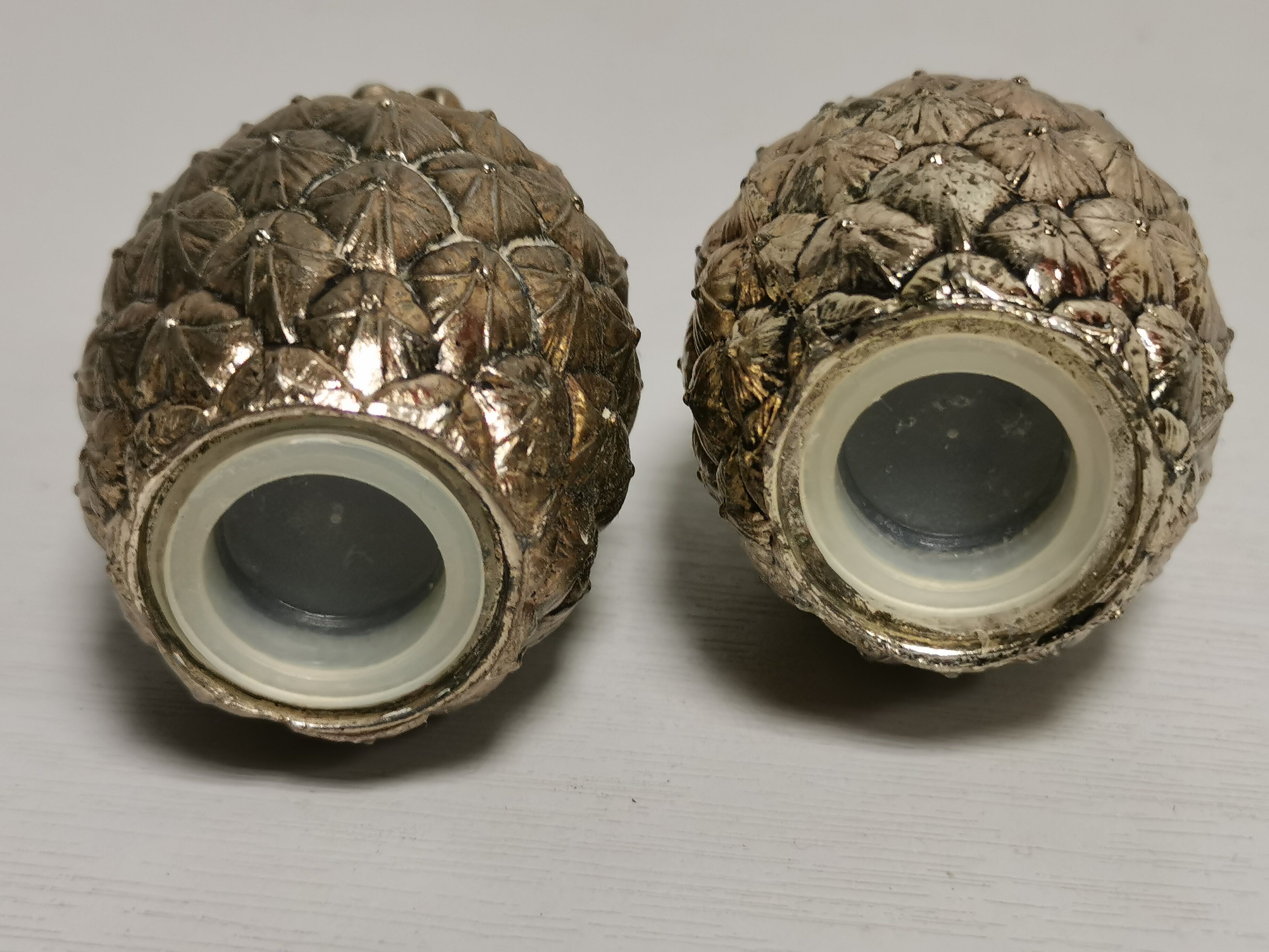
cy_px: 476
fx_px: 2420
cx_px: 634
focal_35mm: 66
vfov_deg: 22.3
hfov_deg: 29.4
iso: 160
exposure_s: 1/100
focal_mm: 5.58
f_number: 1.8
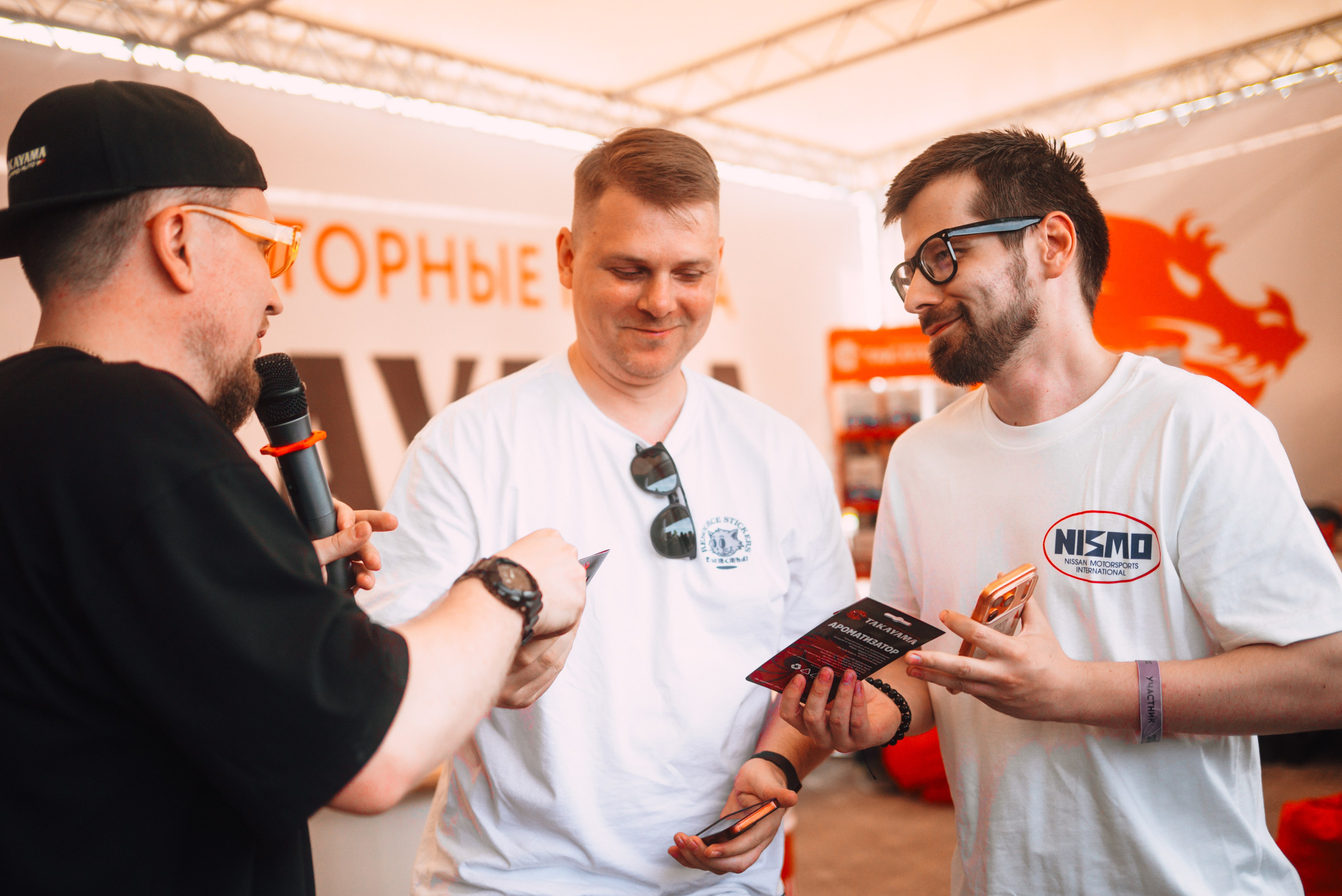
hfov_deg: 46.4
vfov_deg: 32.0
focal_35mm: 42
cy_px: 465
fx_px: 1564
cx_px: 638
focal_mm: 40
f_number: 2.2
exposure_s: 1/2500
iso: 800
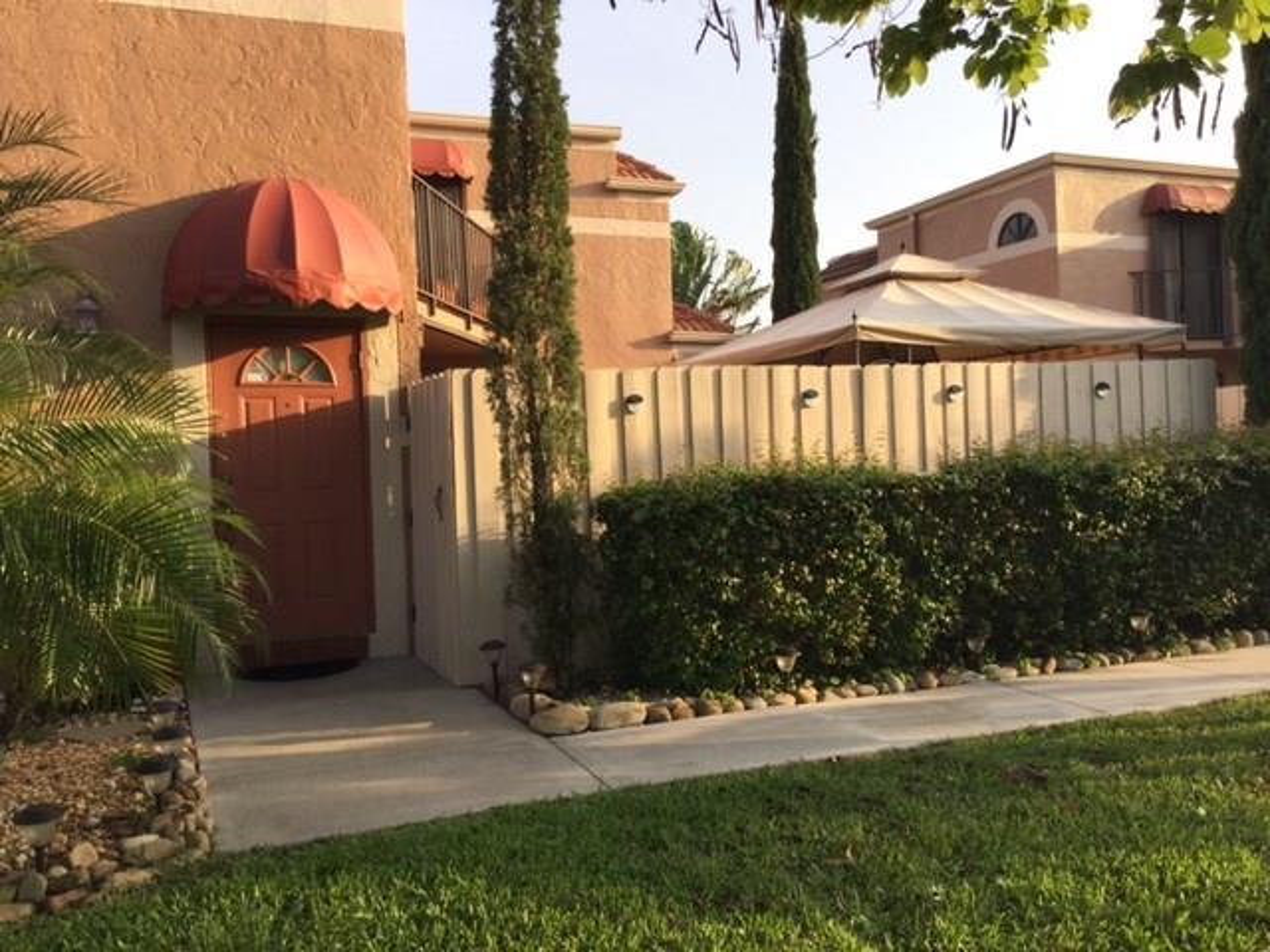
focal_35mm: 31
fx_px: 1137
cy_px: 476
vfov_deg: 45.4
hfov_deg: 58.4
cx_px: 635
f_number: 2.4
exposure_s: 1/460
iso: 25
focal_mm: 3.3
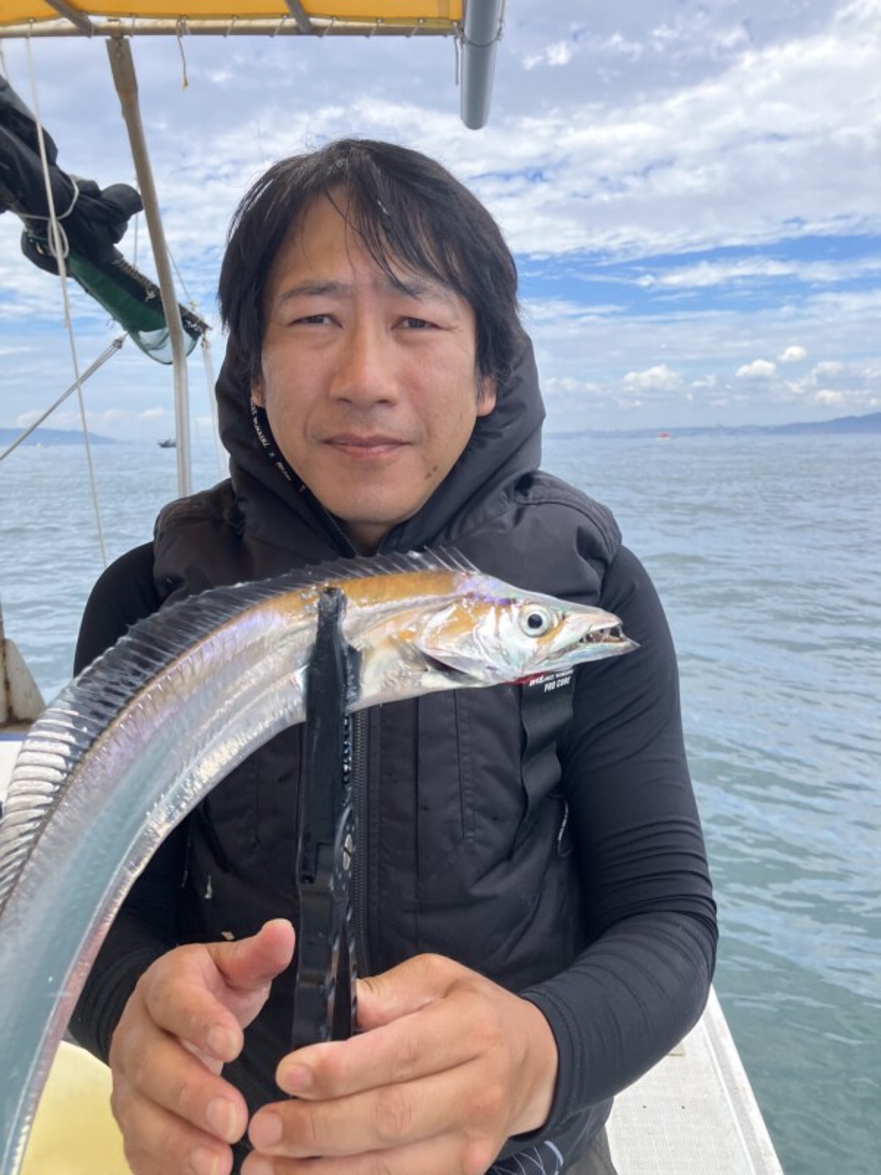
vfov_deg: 63.4
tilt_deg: -8.2
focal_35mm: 28
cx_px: 440
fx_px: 950
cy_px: 588
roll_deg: +0.7
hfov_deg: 49.7
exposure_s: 1/1066
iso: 32
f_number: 1.8
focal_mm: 3.99
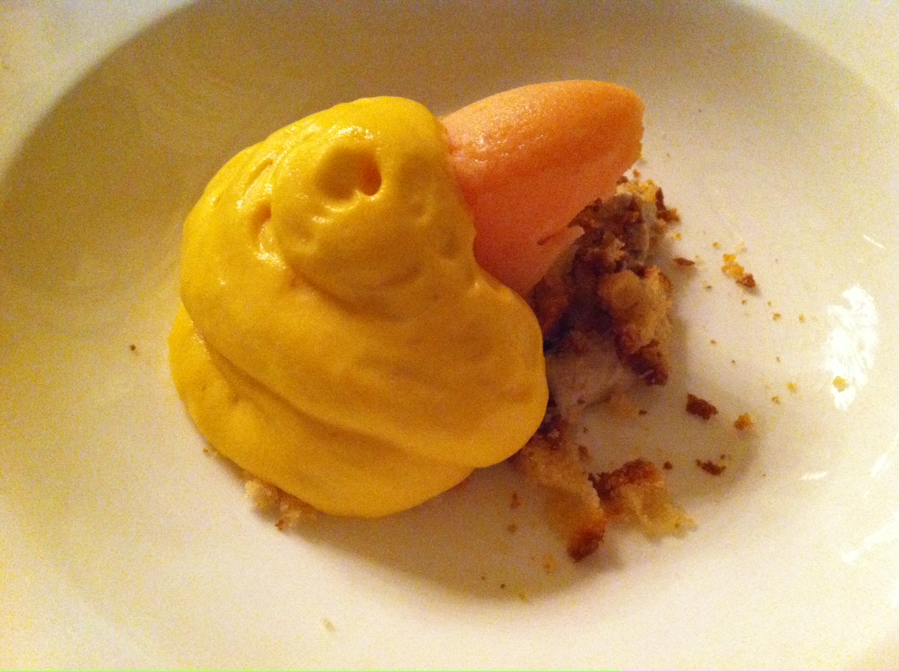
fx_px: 908
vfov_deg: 40.6
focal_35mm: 35
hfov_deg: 52.7
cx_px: 450
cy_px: 336
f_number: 2.8
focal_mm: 3.85
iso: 1000
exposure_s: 1/17
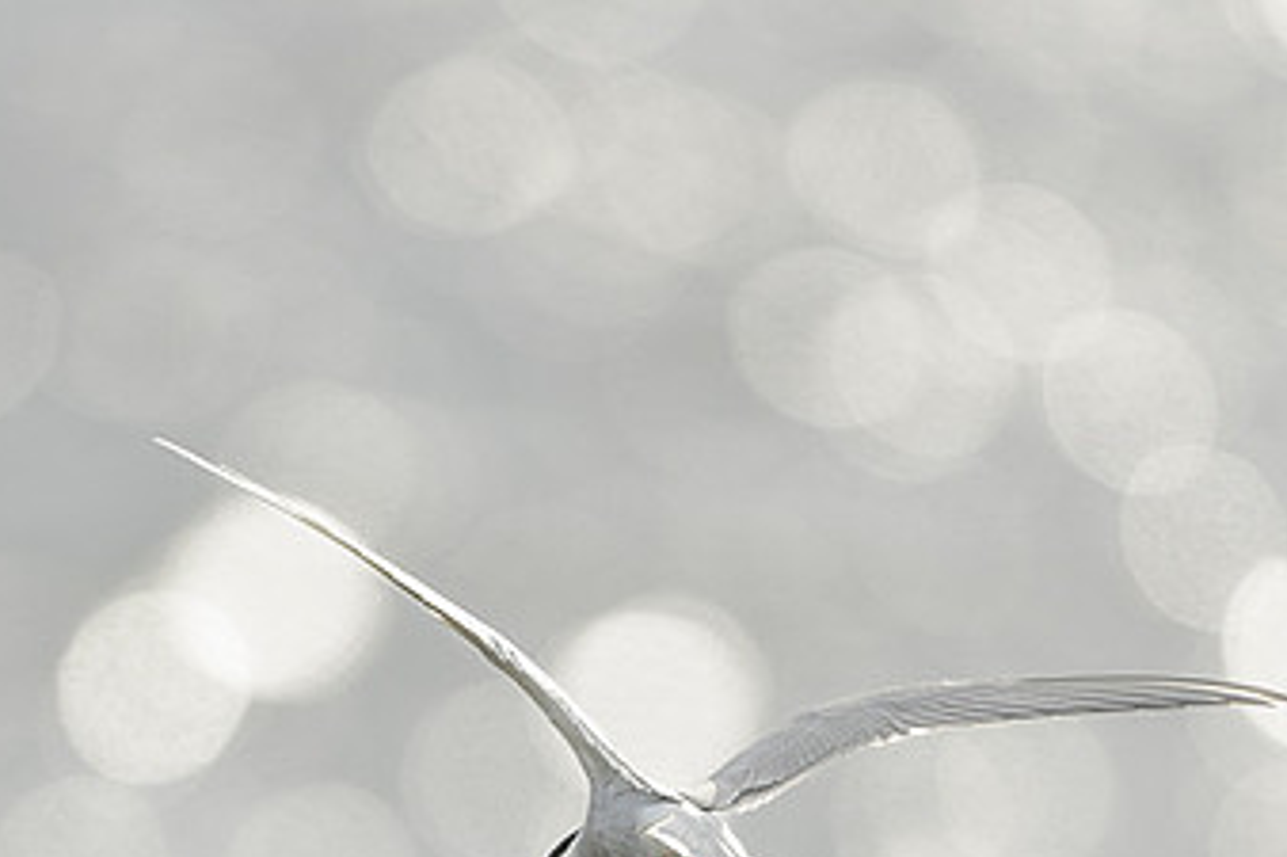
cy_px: 812
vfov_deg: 1.3
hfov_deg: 1.9
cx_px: 504
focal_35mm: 1093
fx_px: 39054
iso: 320
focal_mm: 500
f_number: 4
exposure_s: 1/3200
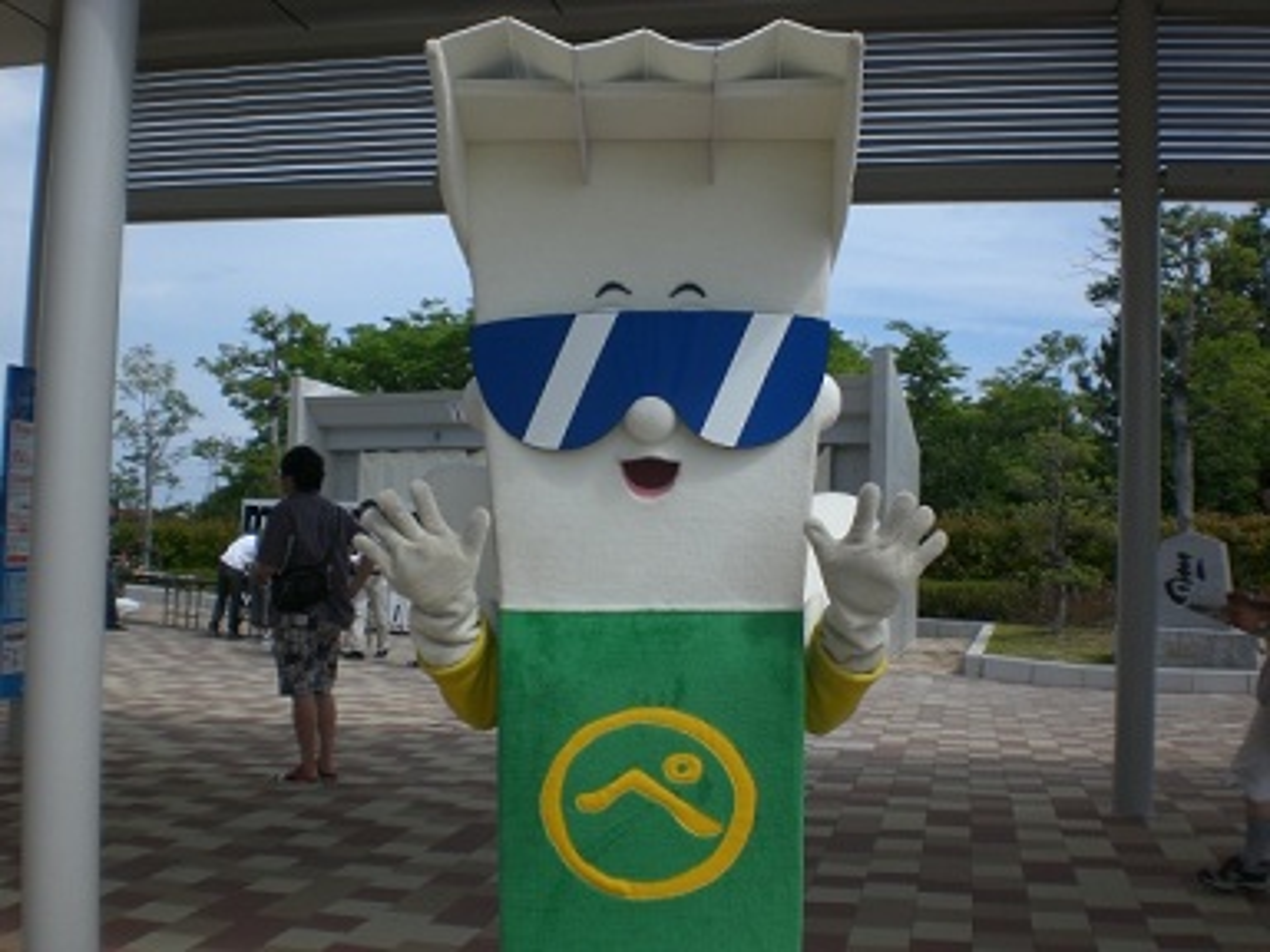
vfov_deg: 37.7
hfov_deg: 49.0
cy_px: 476
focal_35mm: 38
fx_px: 1394
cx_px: 635
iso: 50
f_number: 4.4
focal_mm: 6.3
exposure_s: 1/640
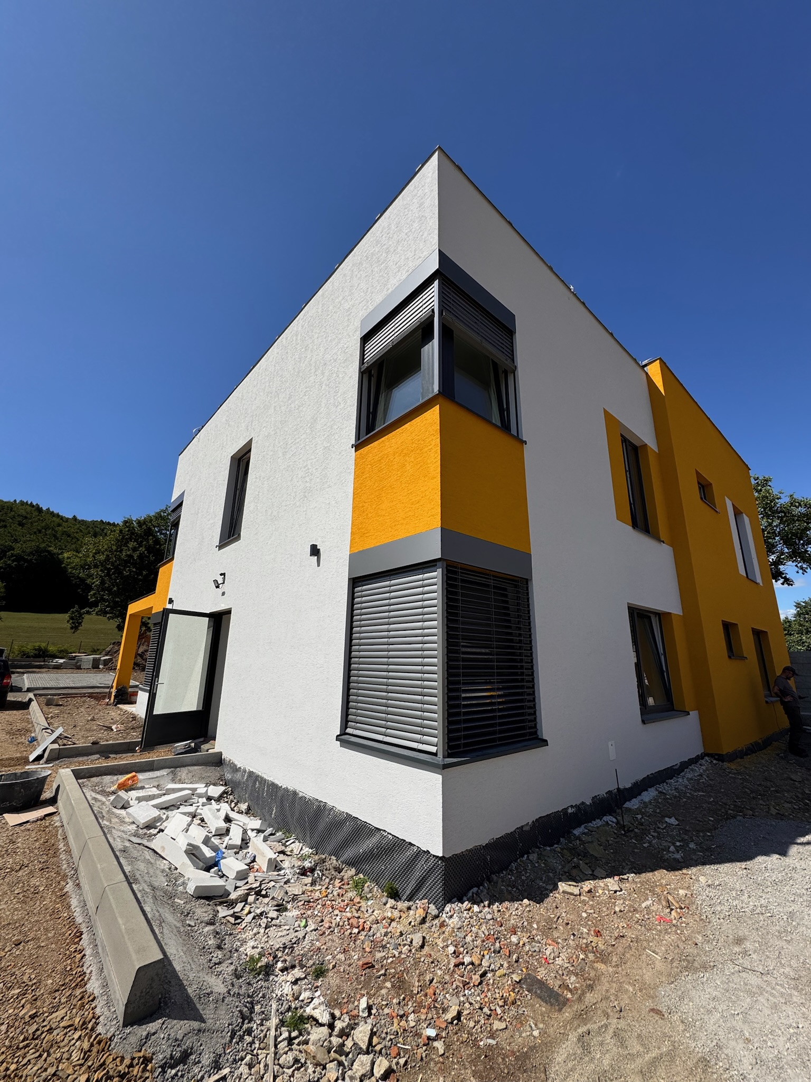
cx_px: 406
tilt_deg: +17.3
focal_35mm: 14
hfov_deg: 85.7
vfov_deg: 102.1
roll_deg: +0.5
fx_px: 437
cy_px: 541
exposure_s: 1/3717
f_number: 2.2
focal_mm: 2.22
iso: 50
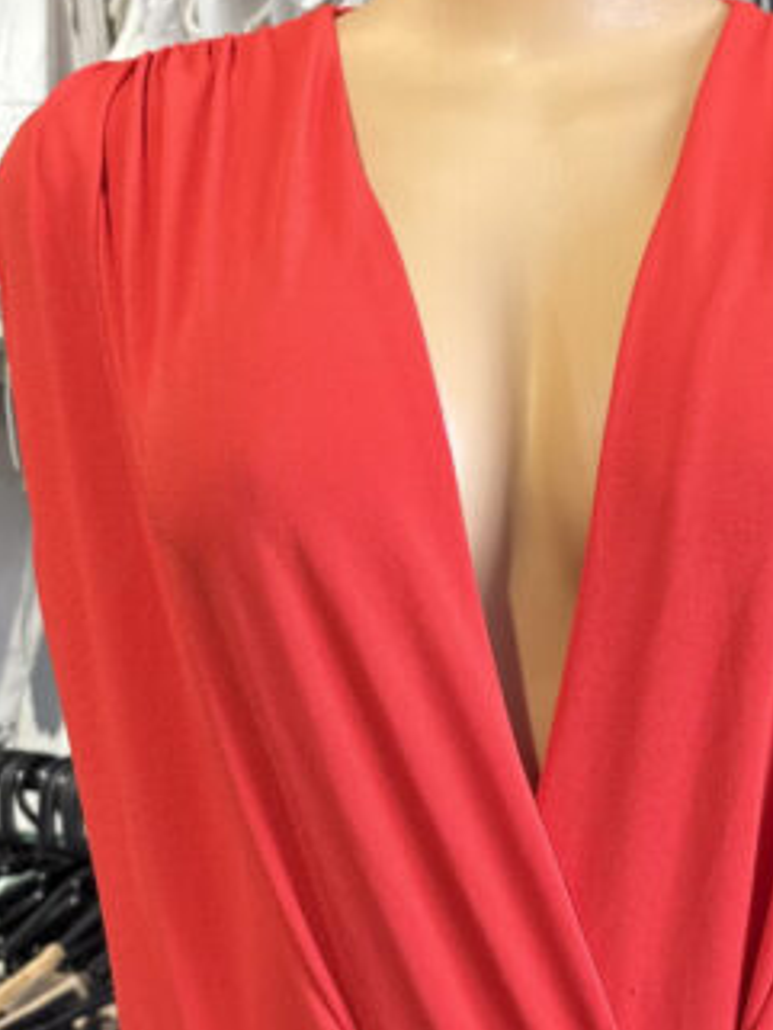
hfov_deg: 26.7
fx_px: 1607
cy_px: 586
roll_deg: +0.3
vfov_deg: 35.5
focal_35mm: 54
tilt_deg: -3.5
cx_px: 590
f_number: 1.6
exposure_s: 1/50
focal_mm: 5.96
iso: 80
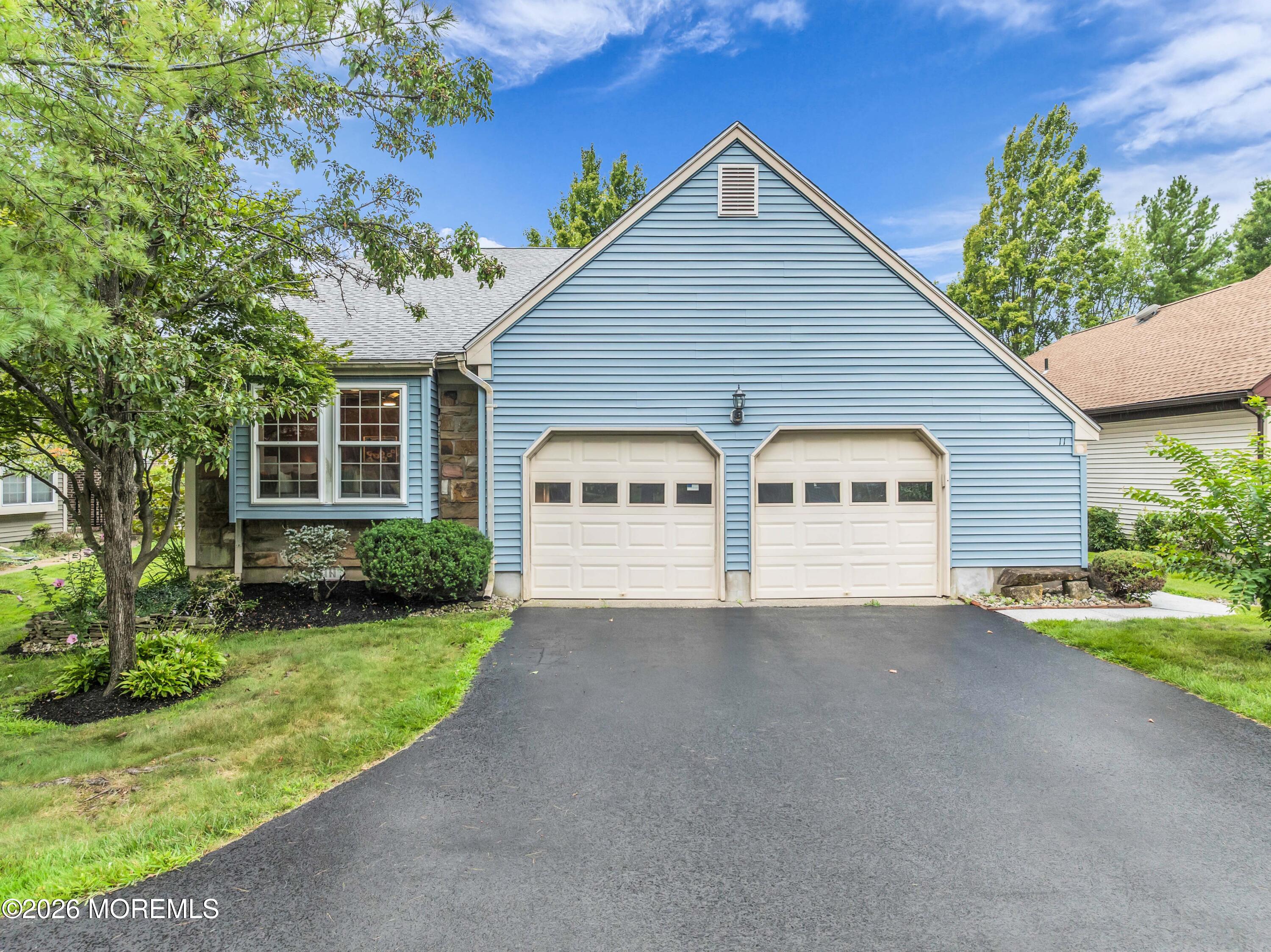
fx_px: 881
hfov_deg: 71.6
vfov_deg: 56.8
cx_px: 636
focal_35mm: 24
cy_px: 476
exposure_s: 1/120
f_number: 2.8
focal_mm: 12.29
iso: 140
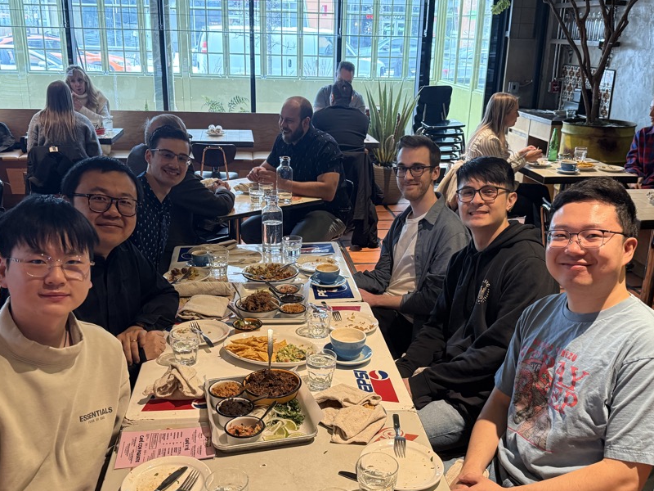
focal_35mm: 36
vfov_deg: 39.6
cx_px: 338
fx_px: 680
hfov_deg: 51.3
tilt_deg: -17.6
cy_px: 261
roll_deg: -0.2
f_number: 1.78
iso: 400
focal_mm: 6.76
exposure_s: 1/60
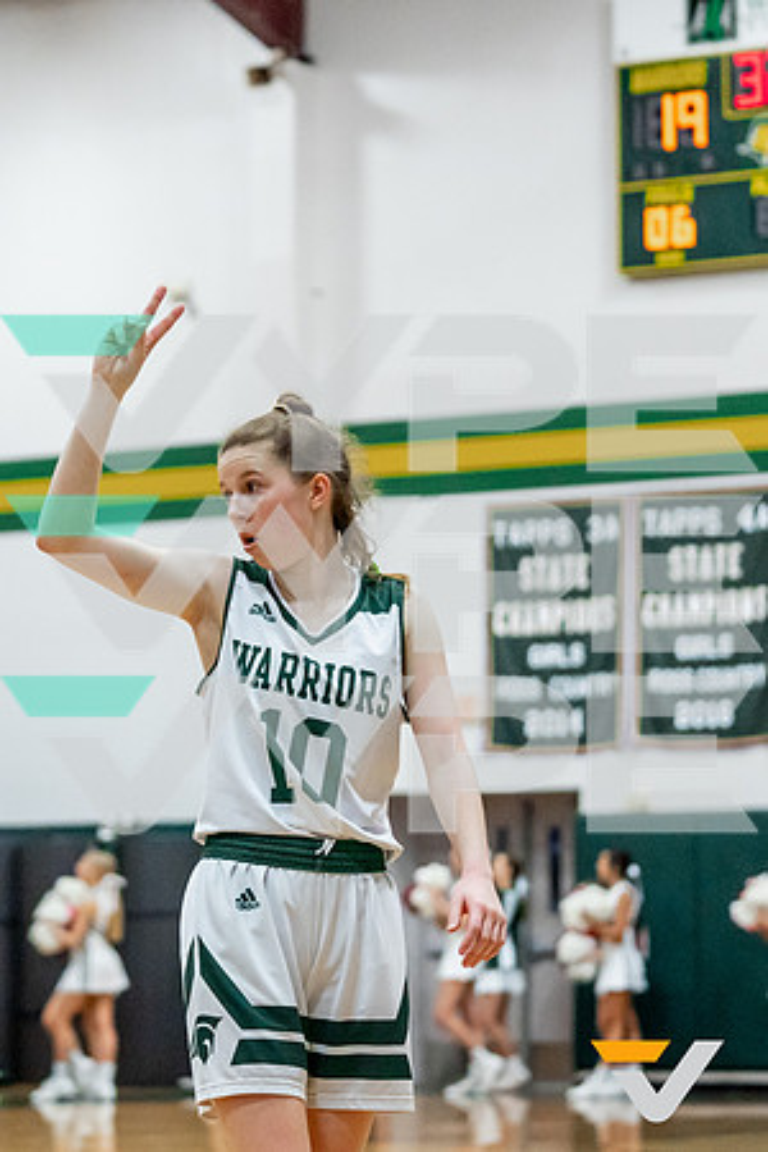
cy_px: 678
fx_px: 4174
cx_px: 241
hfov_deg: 10.5
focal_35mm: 130
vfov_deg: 15.7
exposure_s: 1/1000
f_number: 2.8
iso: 2000
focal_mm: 70
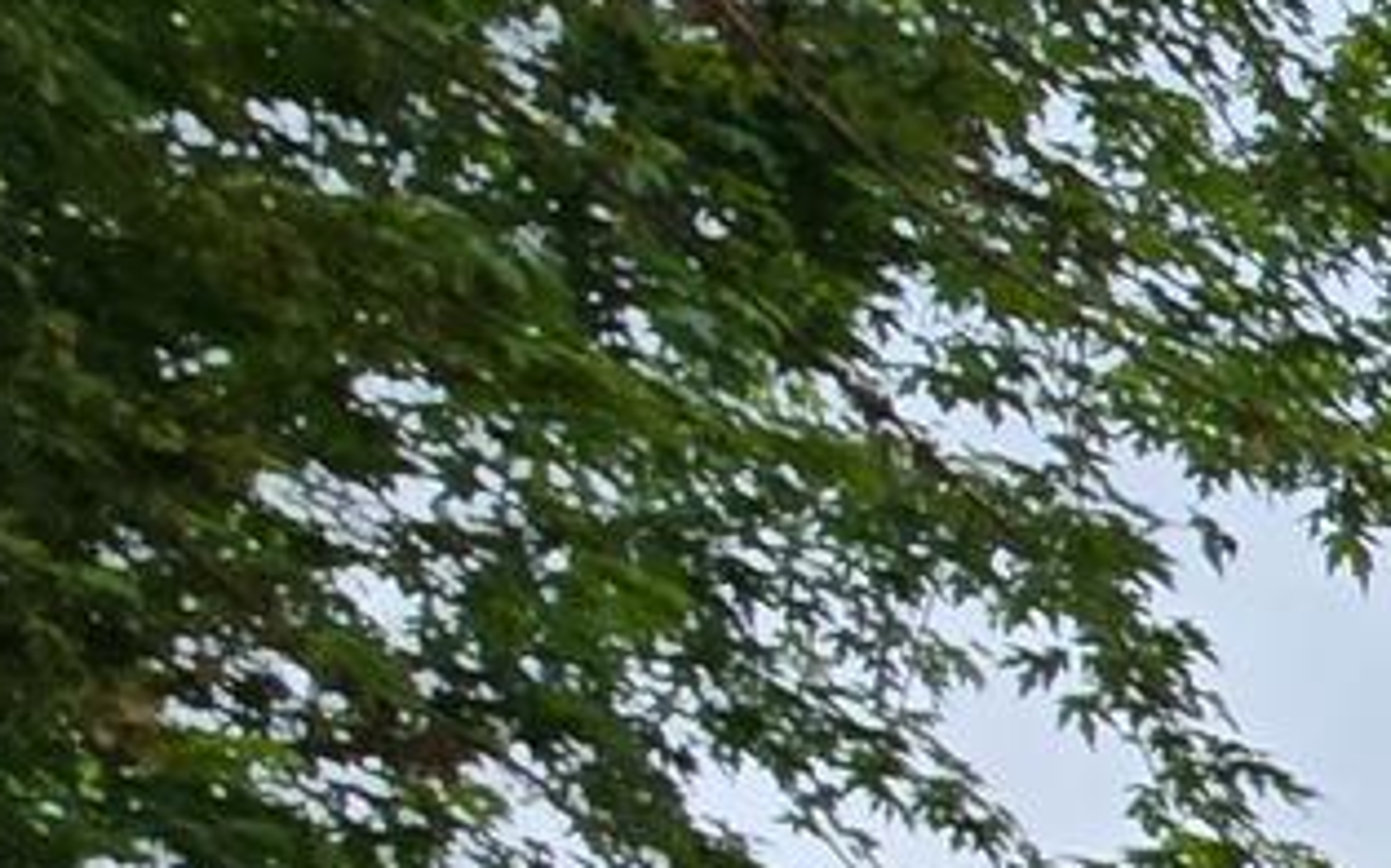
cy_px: 1674
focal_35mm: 90
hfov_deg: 12.1
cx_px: 4018
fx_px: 3411
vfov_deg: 12.8
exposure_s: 1/2000
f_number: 2.2
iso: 50
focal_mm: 2.2
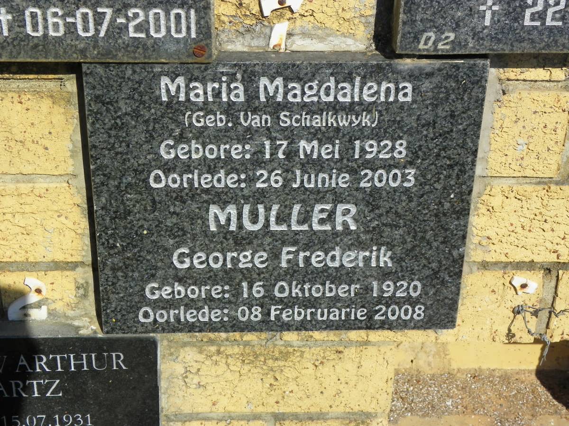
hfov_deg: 29.4
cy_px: 213
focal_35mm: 66
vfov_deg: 22.3
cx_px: 284
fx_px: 1085
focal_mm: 11.8
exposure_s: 1/400
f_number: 5
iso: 64
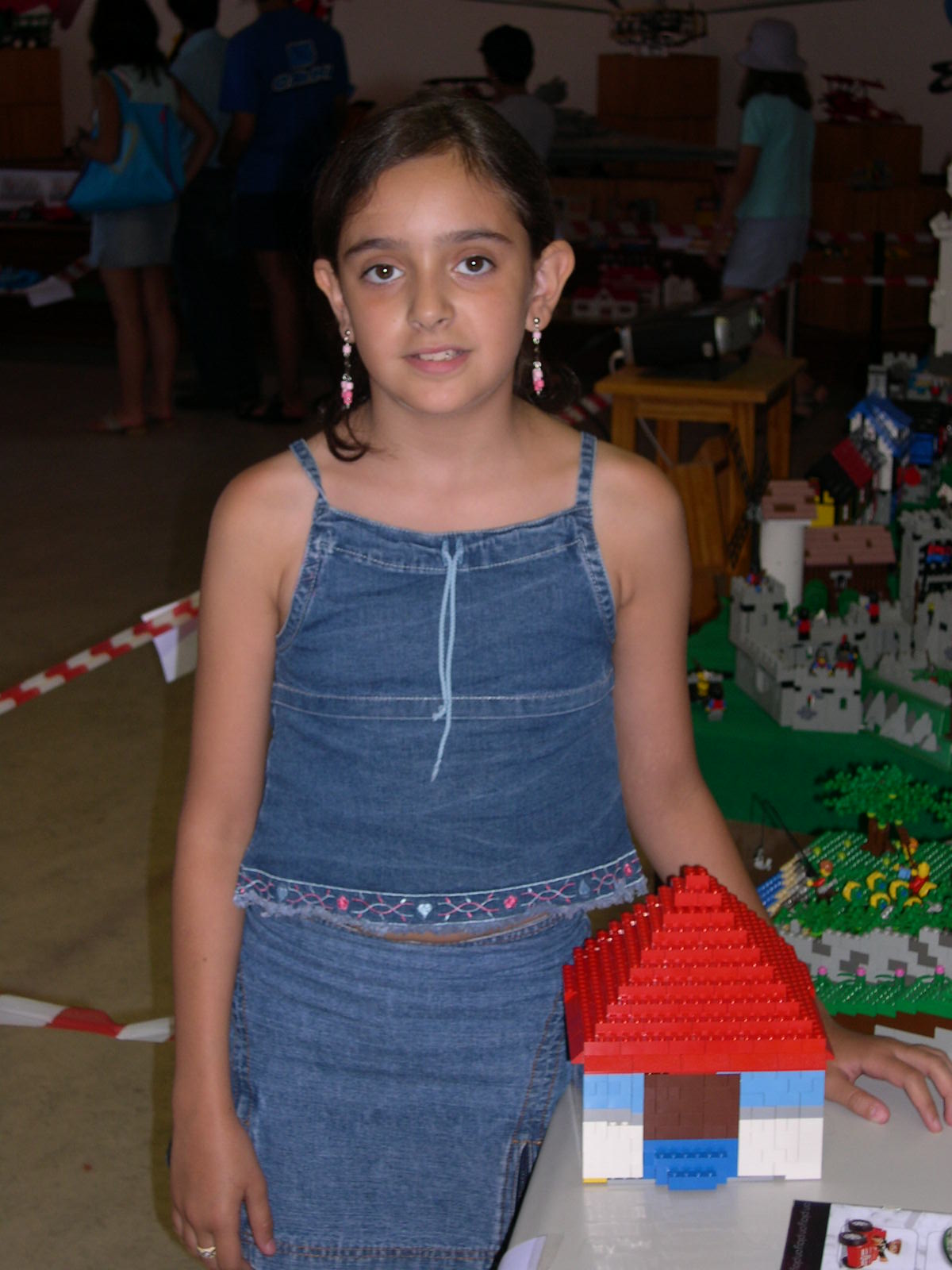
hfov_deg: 23.7
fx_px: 2273
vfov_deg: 31.2
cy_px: 635
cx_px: 476
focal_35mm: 62
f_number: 3.5
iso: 102
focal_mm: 13.2
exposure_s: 1/60
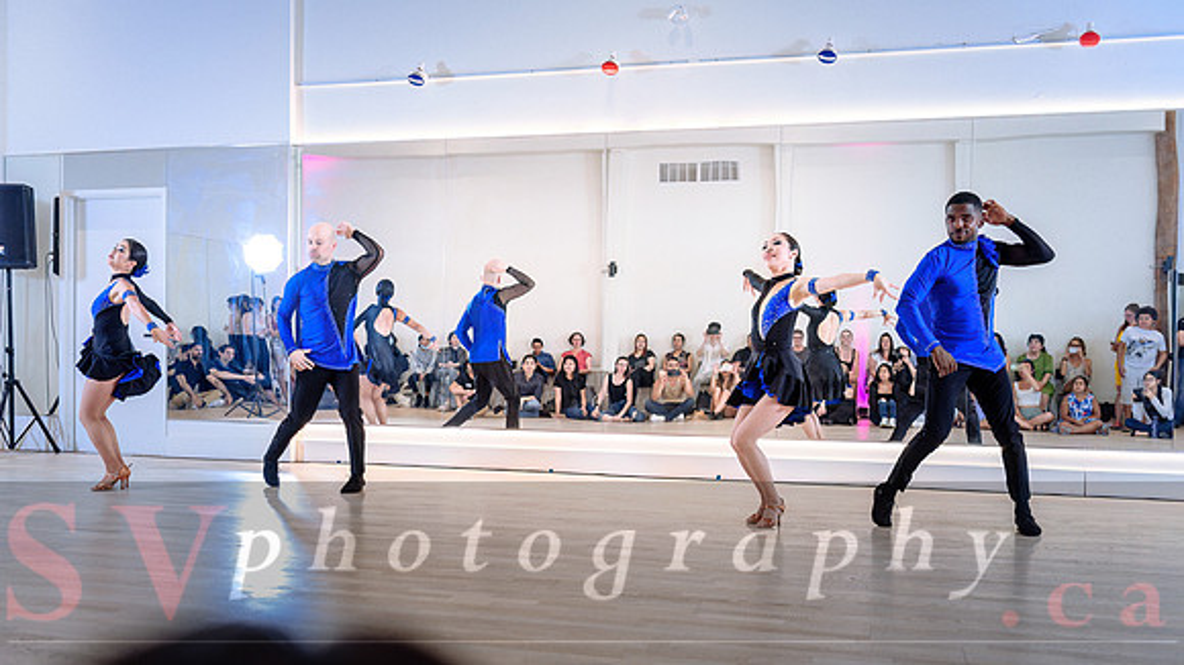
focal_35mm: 36
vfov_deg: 32.5
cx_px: 590
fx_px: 1138
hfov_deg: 55.0
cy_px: 382
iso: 1600
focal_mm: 34
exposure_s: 1/250
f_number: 2.8
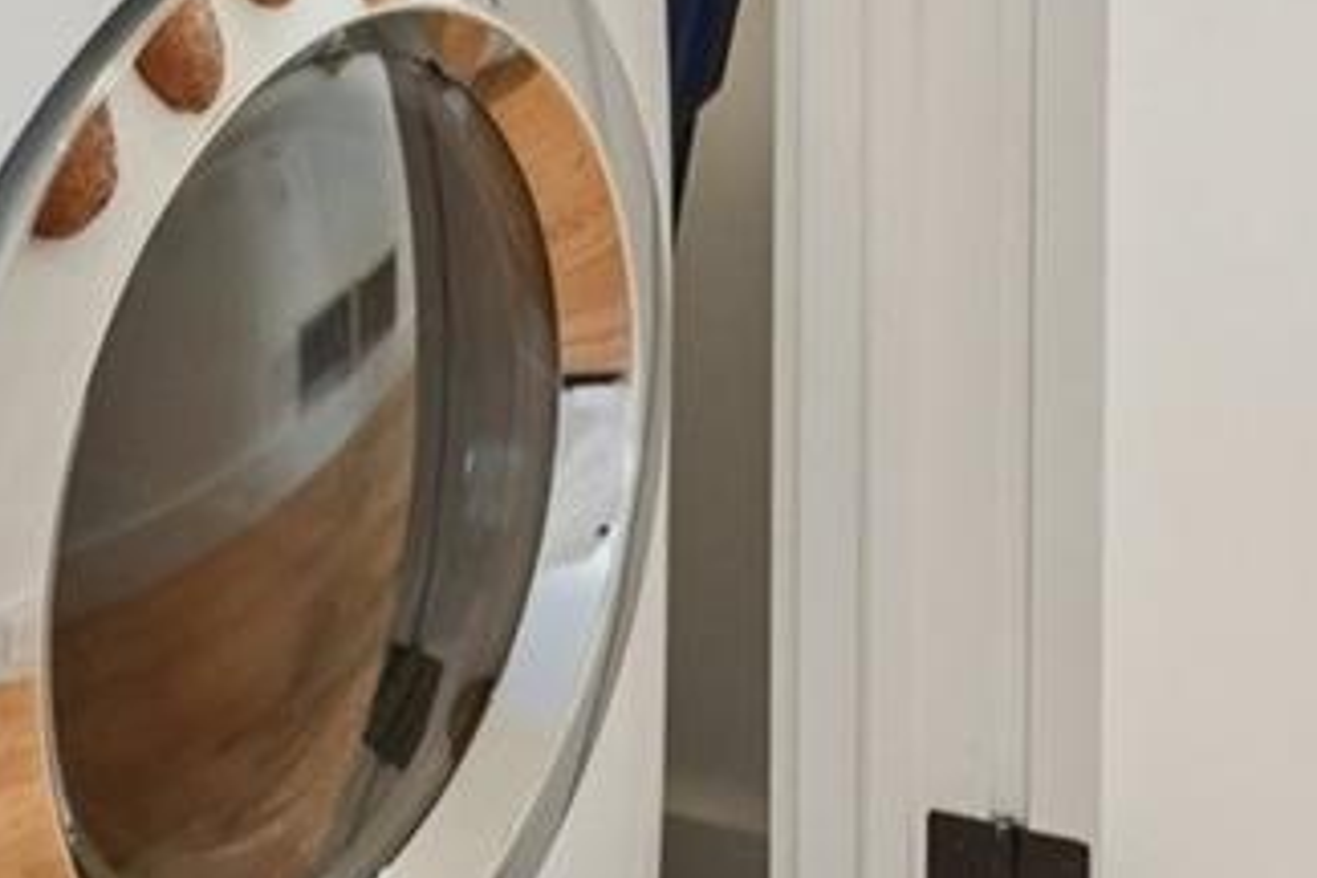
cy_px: -549
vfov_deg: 15.1
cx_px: 833
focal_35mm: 81
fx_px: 2980
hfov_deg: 24.8
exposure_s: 1/30
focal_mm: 11
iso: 320
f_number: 8
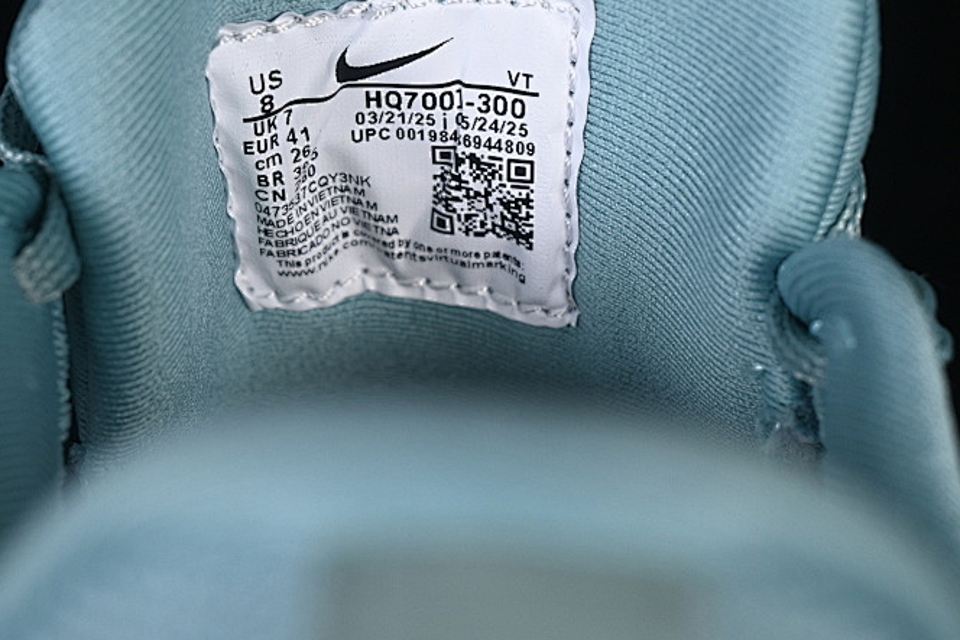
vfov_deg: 11.2
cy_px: 173
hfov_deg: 16.8
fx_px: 3254
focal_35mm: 122
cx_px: 385
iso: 160
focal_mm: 50
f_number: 7.1
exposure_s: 1/80
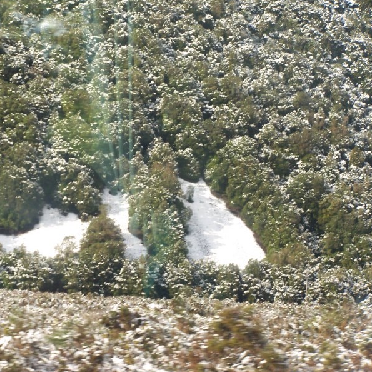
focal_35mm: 139
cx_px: 139
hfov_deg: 12.6
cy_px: 186
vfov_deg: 12.6
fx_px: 1690
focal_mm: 19.4
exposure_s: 1/180
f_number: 3.2
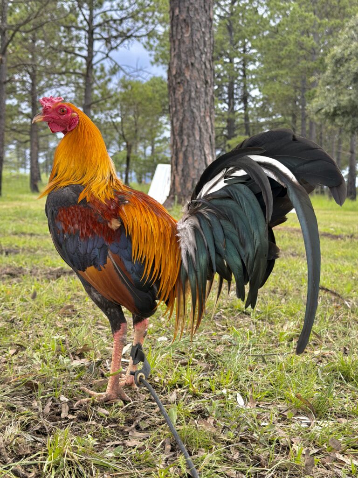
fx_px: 662
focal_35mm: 48
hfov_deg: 30.3
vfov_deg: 39.7
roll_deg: -1.1
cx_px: 179
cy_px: 239
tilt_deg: -1.7
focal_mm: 6.76
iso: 100
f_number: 1.78
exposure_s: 1/620
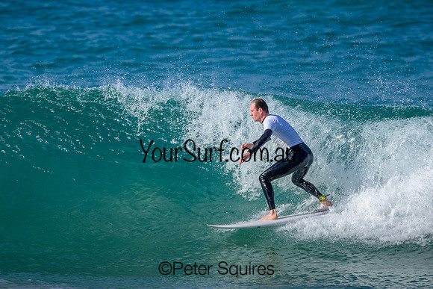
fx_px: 13214
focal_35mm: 1098
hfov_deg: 1.9
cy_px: 91
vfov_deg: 1.3
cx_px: 223
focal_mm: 800
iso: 320
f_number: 6.3
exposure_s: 1/2000
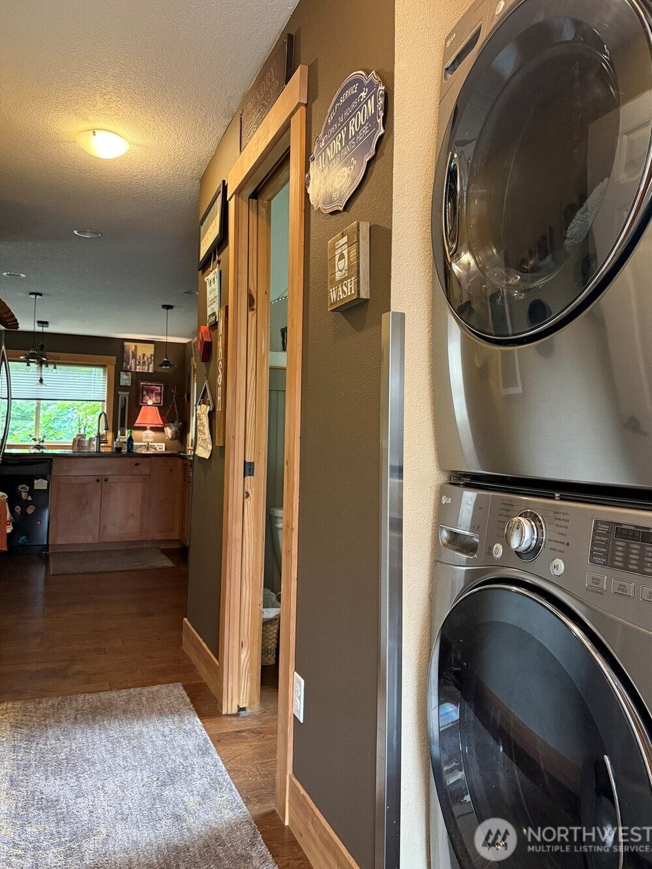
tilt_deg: +3.9
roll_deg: -1.3
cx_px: 321
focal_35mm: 26
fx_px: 653
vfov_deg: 67.2
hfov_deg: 53.1
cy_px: 399
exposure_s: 1/60
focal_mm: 6.76
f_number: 1.78
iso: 640
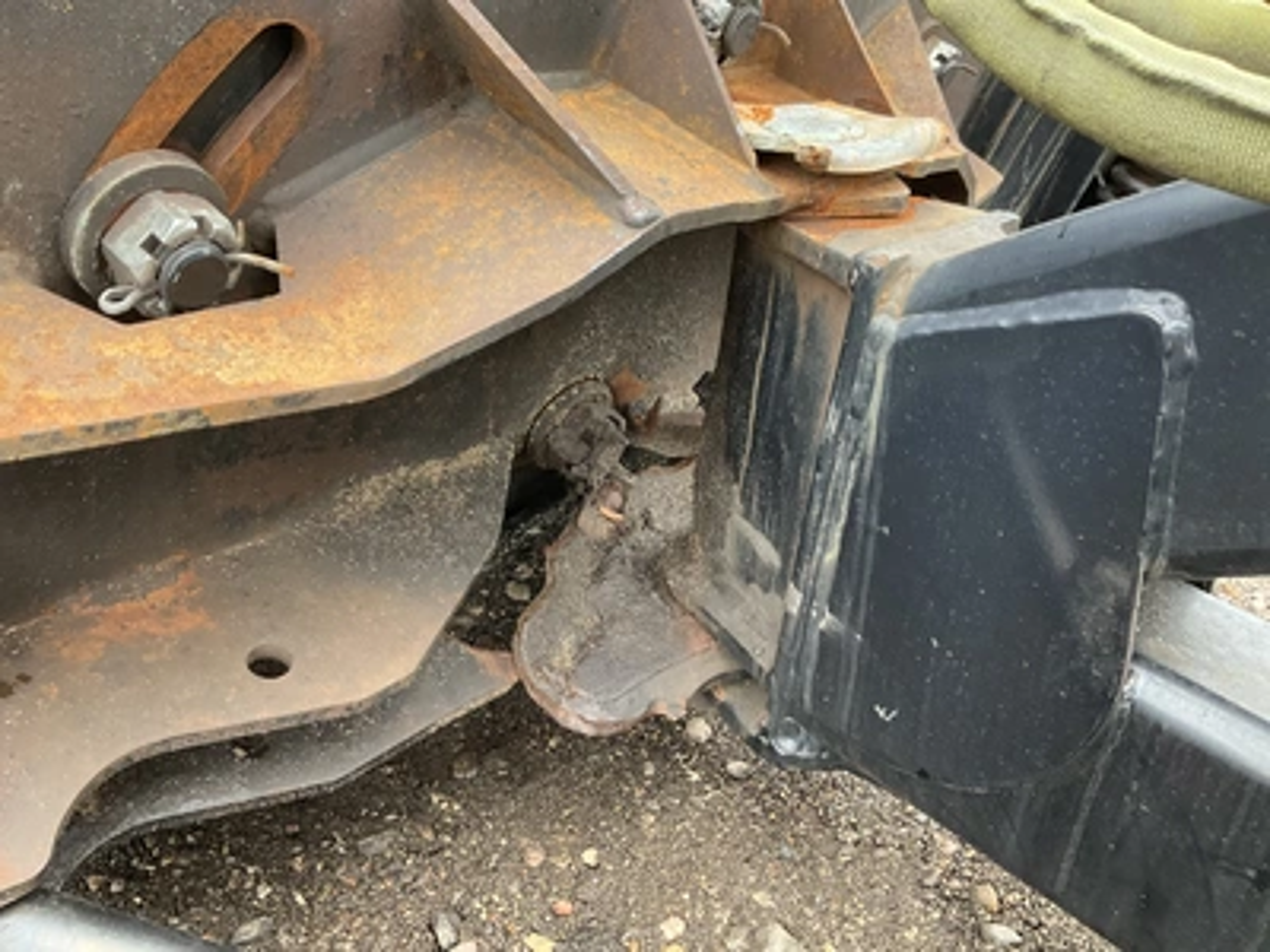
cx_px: 635
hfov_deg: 61.7
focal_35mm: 29
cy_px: 476
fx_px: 1064
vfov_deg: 48.2
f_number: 1.8
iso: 64
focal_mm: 3
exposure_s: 1/89
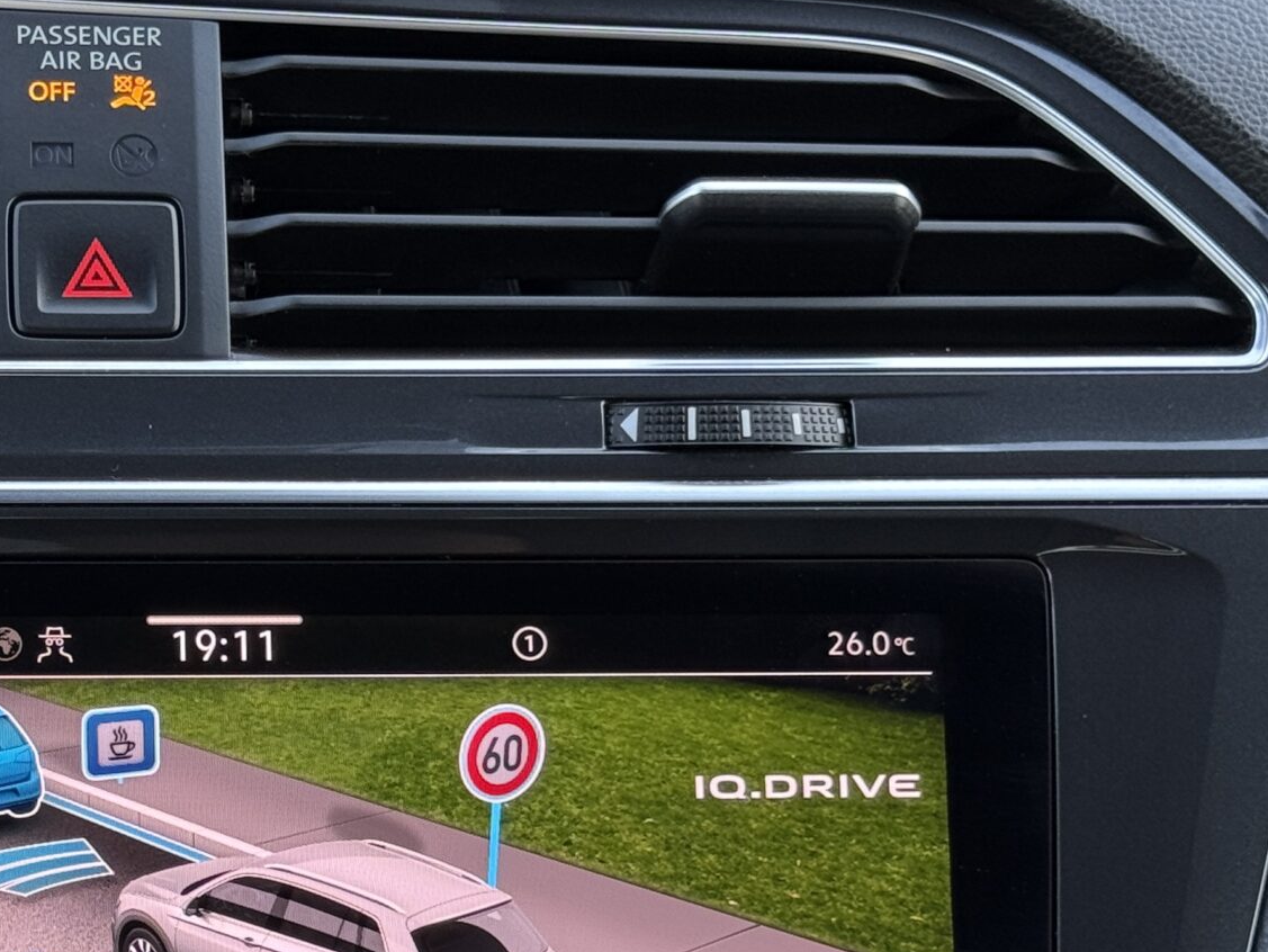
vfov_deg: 13.5
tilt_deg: -23.0
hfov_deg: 17.8
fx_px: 3994
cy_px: 782
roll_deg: -1.0
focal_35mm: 109
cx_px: 208
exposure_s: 1/82
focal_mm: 6.76
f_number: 1.78
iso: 50
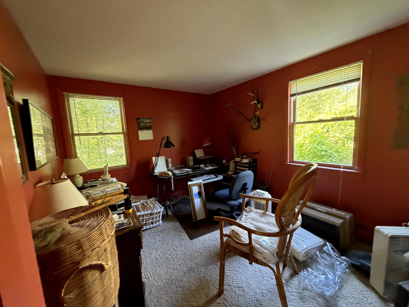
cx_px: 204
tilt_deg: -5.7
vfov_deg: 85.7
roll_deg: +3.1
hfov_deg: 102.1
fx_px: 165
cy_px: 154
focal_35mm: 14
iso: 800
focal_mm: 2.22
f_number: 2.2
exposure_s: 1/60
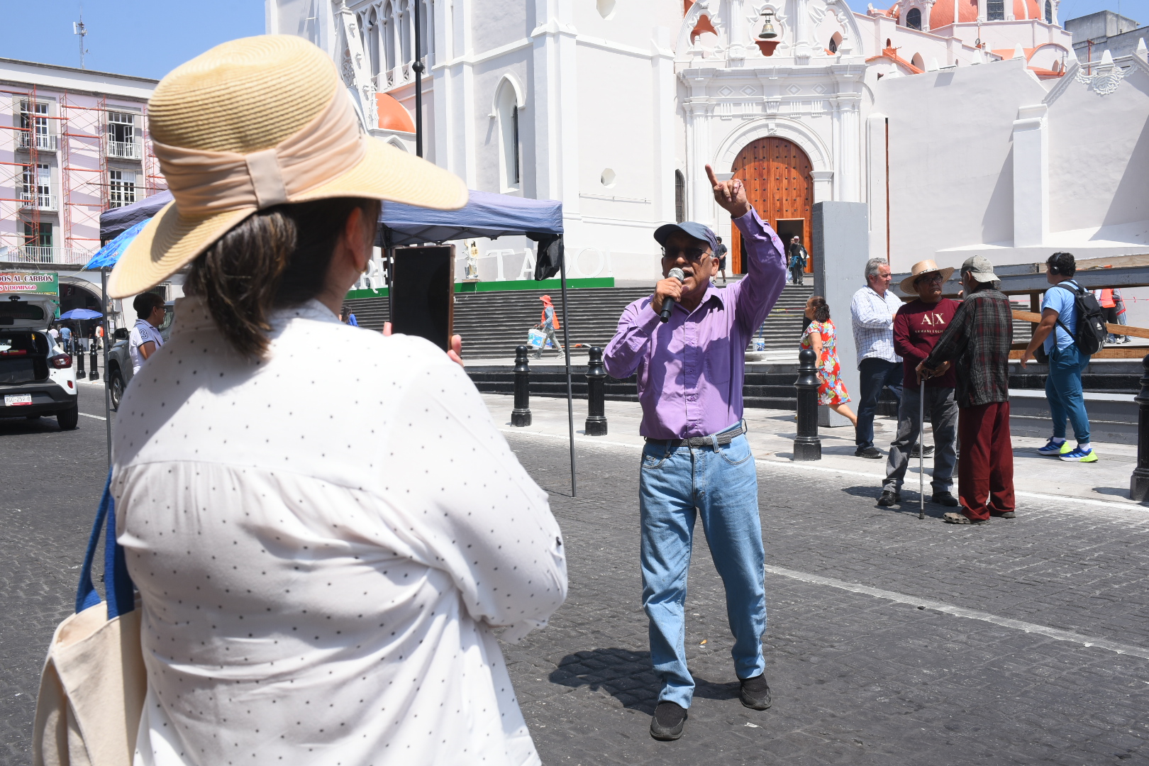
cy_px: 383
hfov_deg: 54.4
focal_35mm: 35
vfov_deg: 37.9
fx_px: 1117
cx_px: 574
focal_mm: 35
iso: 250
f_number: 13
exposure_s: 1/320
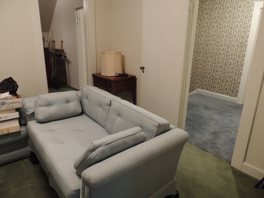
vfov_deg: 56.8
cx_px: 132
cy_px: 99
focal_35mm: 24
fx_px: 183
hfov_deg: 71.6
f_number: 3
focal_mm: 4.3
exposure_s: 1/20
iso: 400
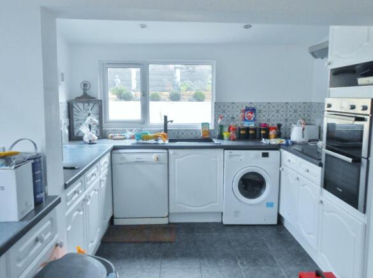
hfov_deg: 60.0
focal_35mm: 30
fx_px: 323
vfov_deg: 46.7
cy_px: 139
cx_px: 186
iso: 200
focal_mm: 5.3
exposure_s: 1/30
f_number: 3.8
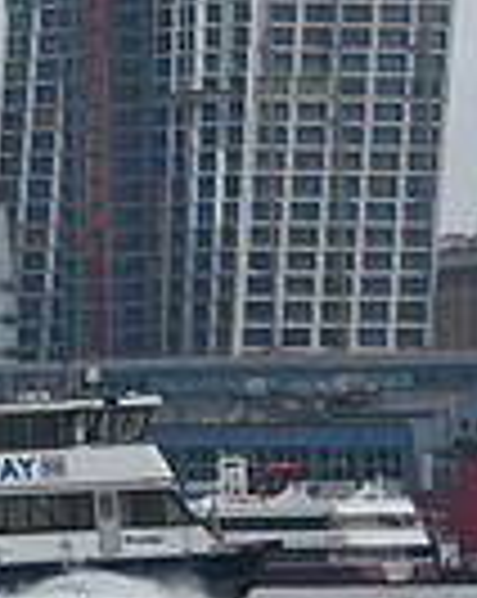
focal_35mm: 635
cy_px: 281
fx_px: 11231
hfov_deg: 2.4
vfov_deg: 3.1
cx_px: -801
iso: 400
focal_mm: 155
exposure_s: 1/800
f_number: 8
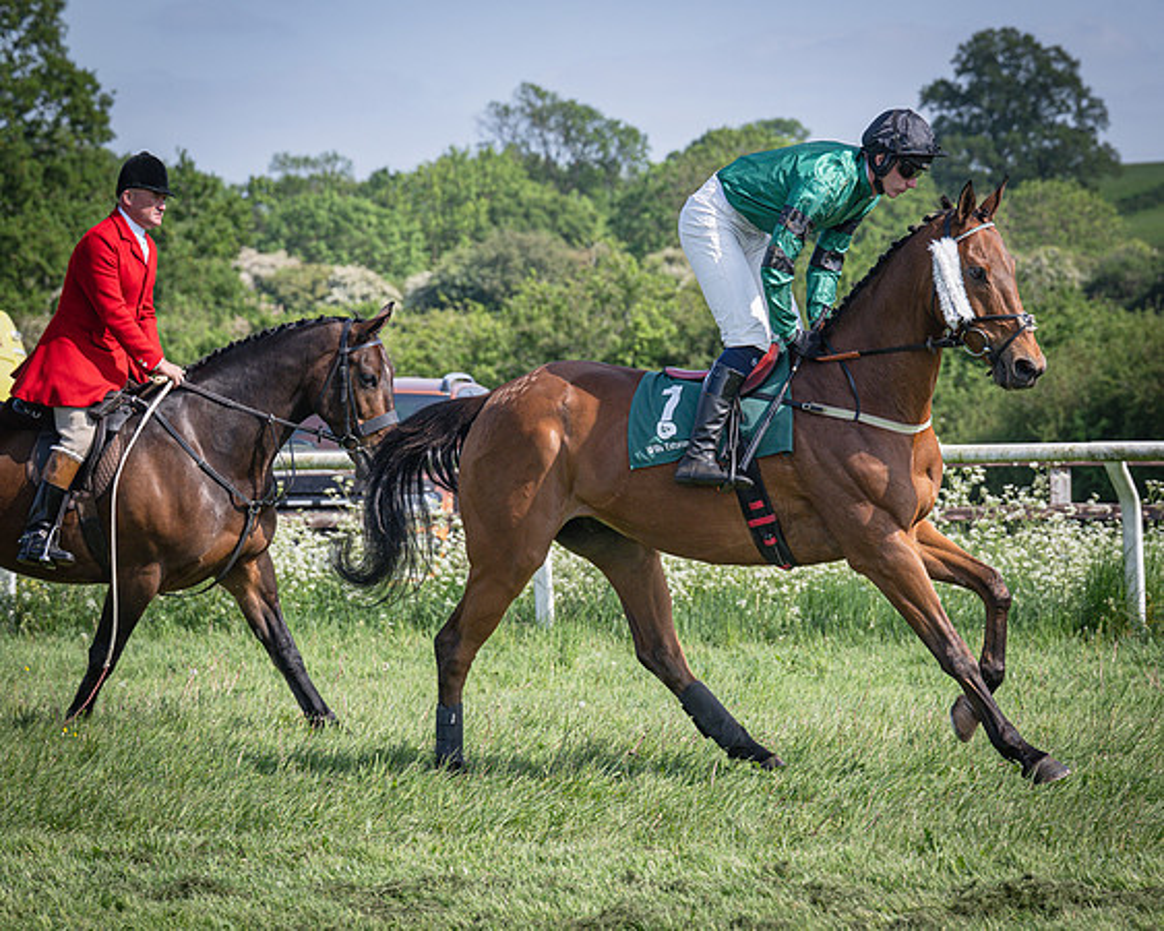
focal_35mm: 142
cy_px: 464
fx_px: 4893
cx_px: 636
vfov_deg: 10.9
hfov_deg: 13.6
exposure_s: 1/1600
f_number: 4
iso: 200
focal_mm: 81
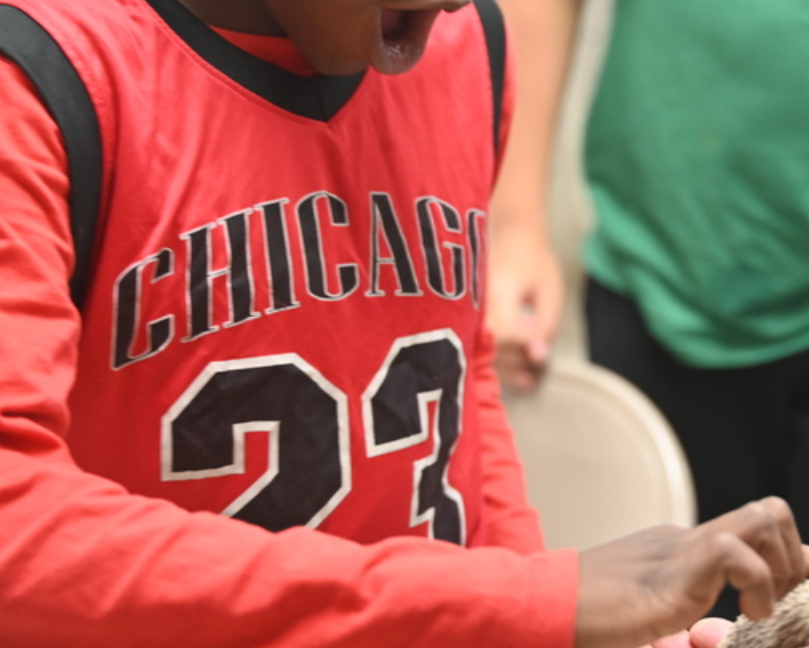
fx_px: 2227
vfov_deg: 16.5
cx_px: 672
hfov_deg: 20.3
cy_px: 289
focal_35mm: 93
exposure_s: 1/125
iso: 1250
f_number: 2.8
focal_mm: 49
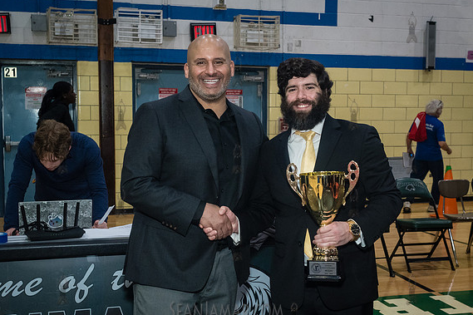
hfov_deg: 38.2
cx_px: 261
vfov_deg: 26.0
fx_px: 683
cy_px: 164
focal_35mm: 52
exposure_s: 1/200
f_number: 5.6
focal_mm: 35
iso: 4000
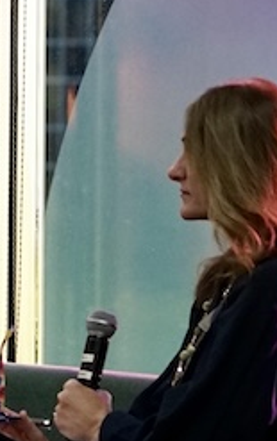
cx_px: -558
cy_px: 159
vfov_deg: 4.1
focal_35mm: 509
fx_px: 6130
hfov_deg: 2.6
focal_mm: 103
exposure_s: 1/320
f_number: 5
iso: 2000
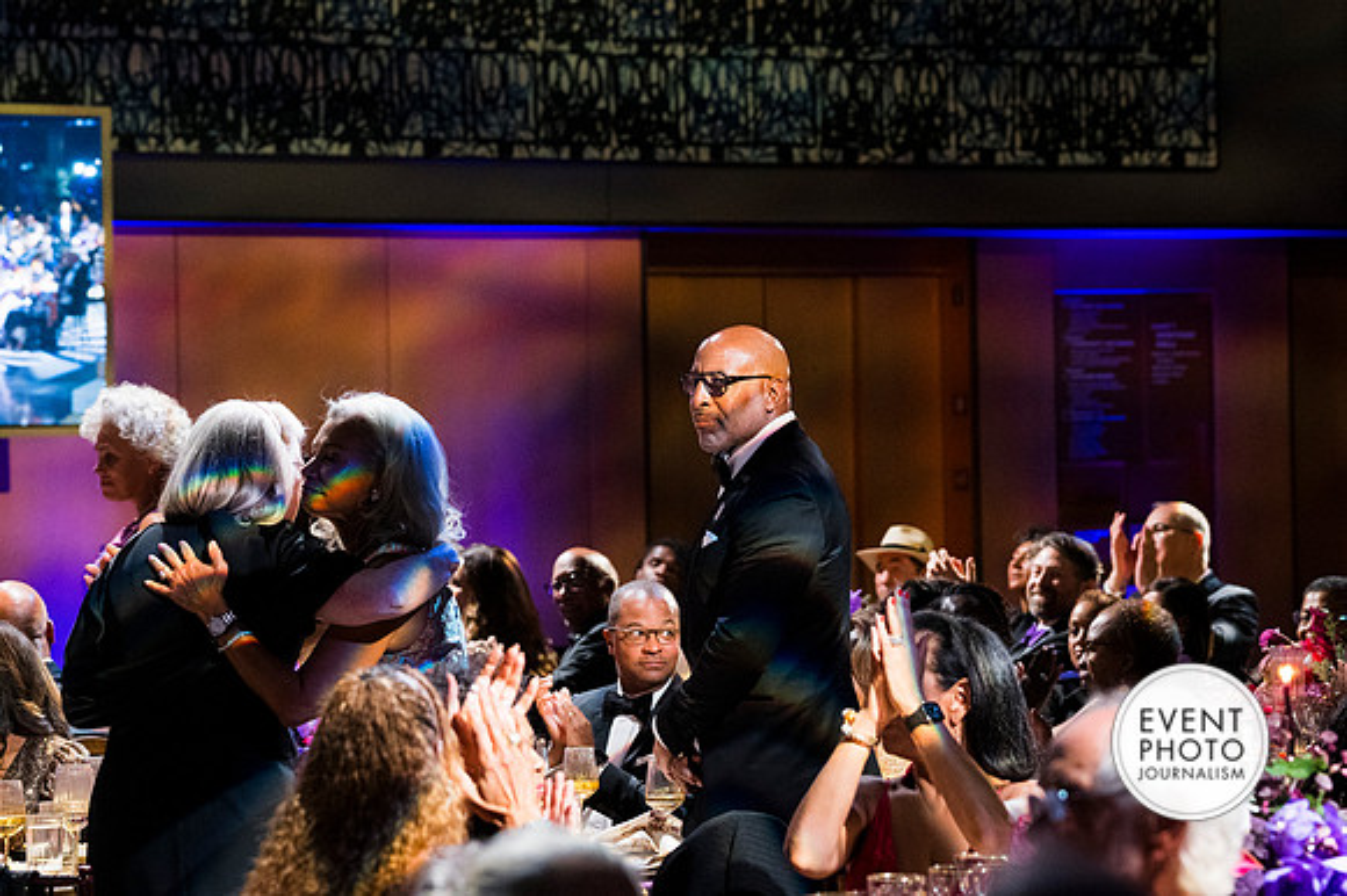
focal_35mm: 124
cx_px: 674
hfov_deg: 16.5
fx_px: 4637
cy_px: 448
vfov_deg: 11.0
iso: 1800
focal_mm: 83
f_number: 3.5
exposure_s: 1/200
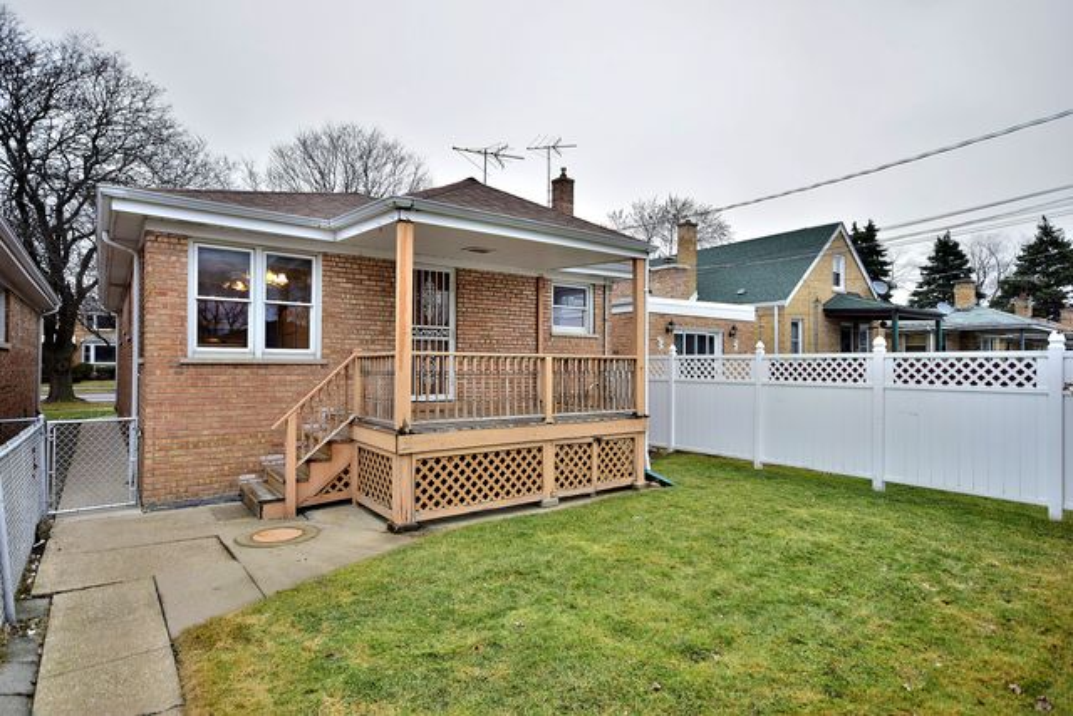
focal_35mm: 20
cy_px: 358
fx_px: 581
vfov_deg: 63.2
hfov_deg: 85.4
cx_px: 536
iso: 250
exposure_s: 1/125
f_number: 5.6
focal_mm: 13
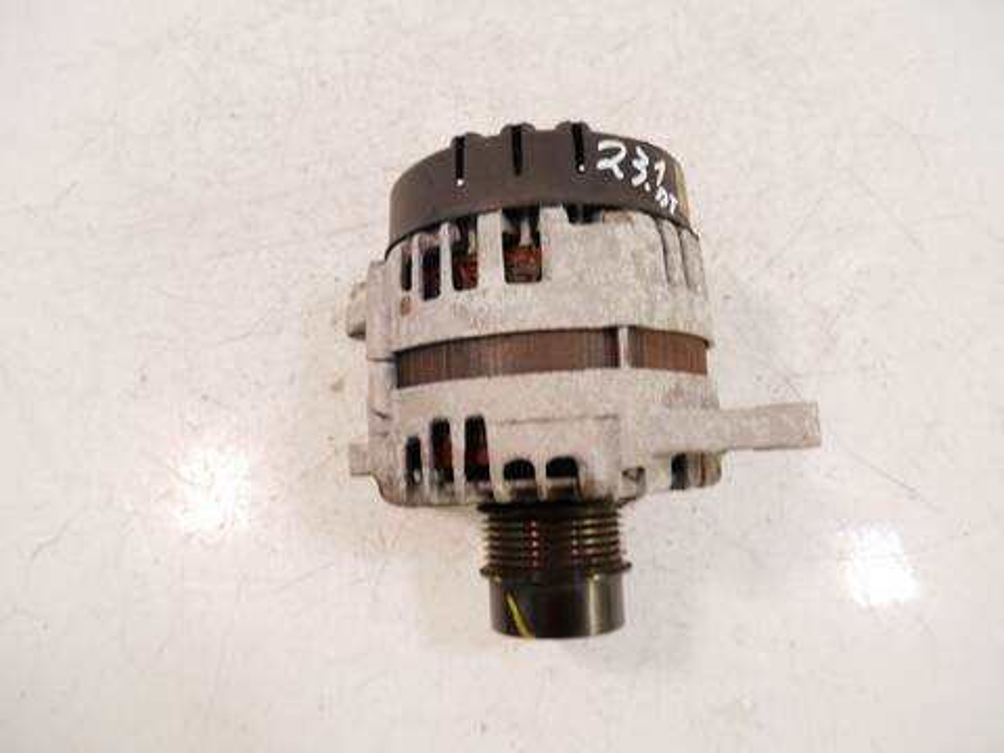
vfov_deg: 56.8
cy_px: 376
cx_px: 502
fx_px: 696
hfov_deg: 71.6
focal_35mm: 24
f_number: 3.5
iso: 500
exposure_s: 1/60
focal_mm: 12
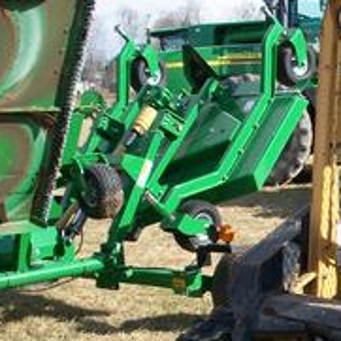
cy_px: 333
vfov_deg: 18.3
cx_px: 322
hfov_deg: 18.3
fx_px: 1036
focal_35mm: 93
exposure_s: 1/640
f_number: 3.1
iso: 80
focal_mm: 6.3
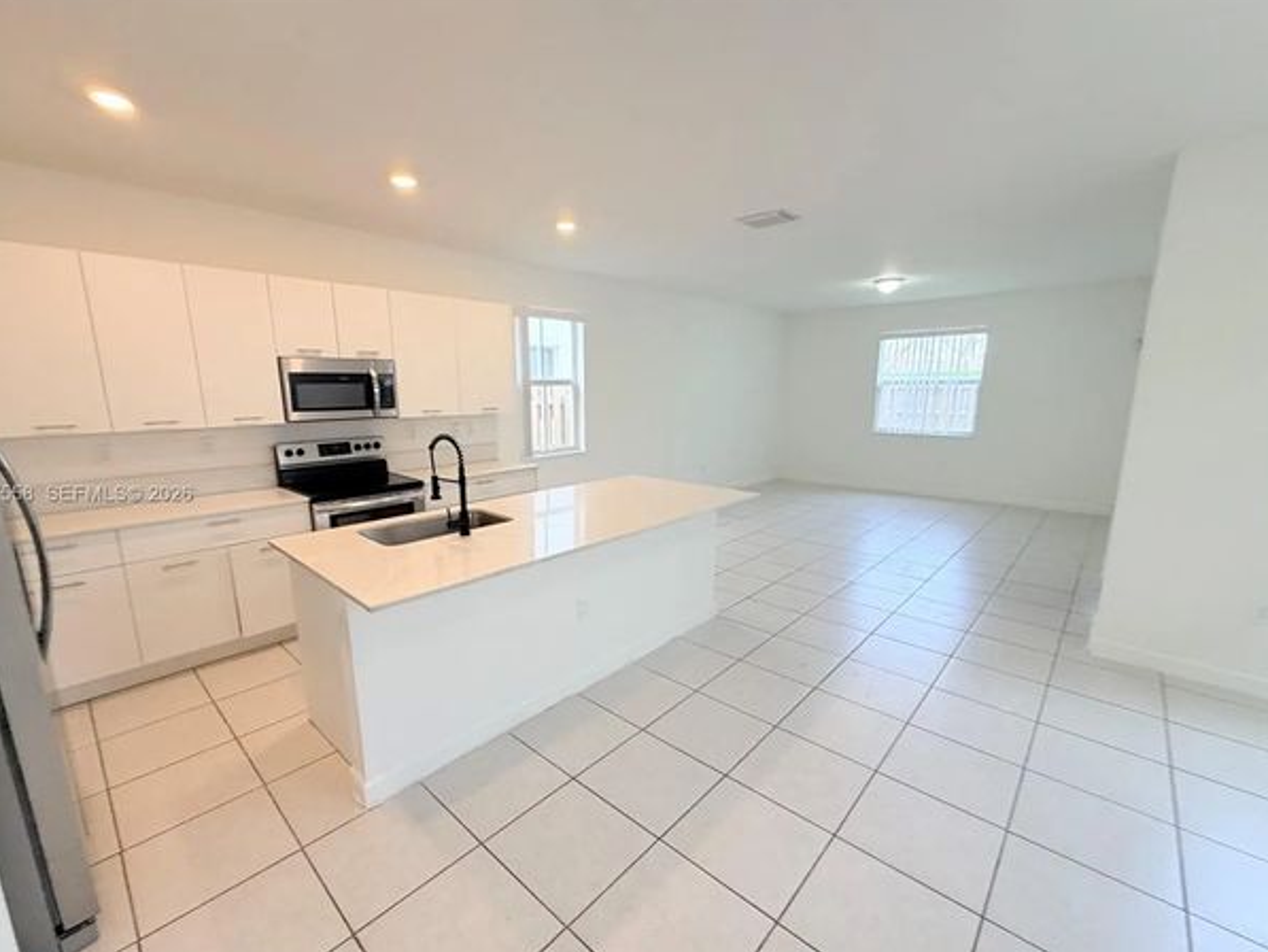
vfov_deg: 81.7
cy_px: 495
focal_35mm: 15
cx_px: 607
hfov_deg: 98.1
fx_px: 550
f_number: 2.2
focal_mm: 2.22
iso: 125
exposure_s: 1/120
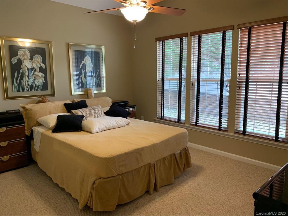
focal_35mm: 26
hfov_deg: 67.3
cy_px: 108
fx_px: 216
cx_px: 144
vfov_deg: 53.1
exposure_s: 1/60
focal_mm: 4.25
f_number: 1.8
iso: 160
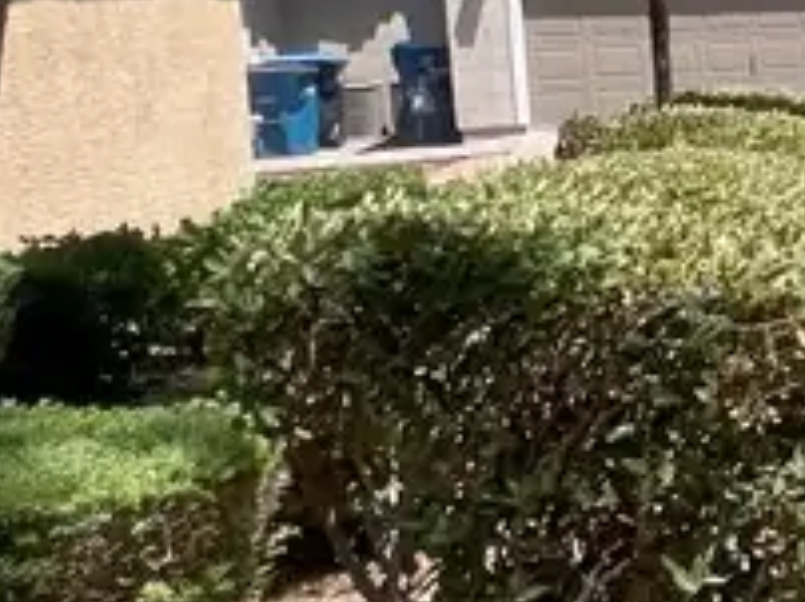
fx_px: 1533
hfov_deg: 16.7
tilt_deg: -2.1
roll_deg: +3.0
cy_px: 76
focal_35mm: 66
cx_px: 1785
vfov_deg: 21.8
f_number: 1.8
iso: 32
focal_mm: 1.57
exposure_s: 1/1623
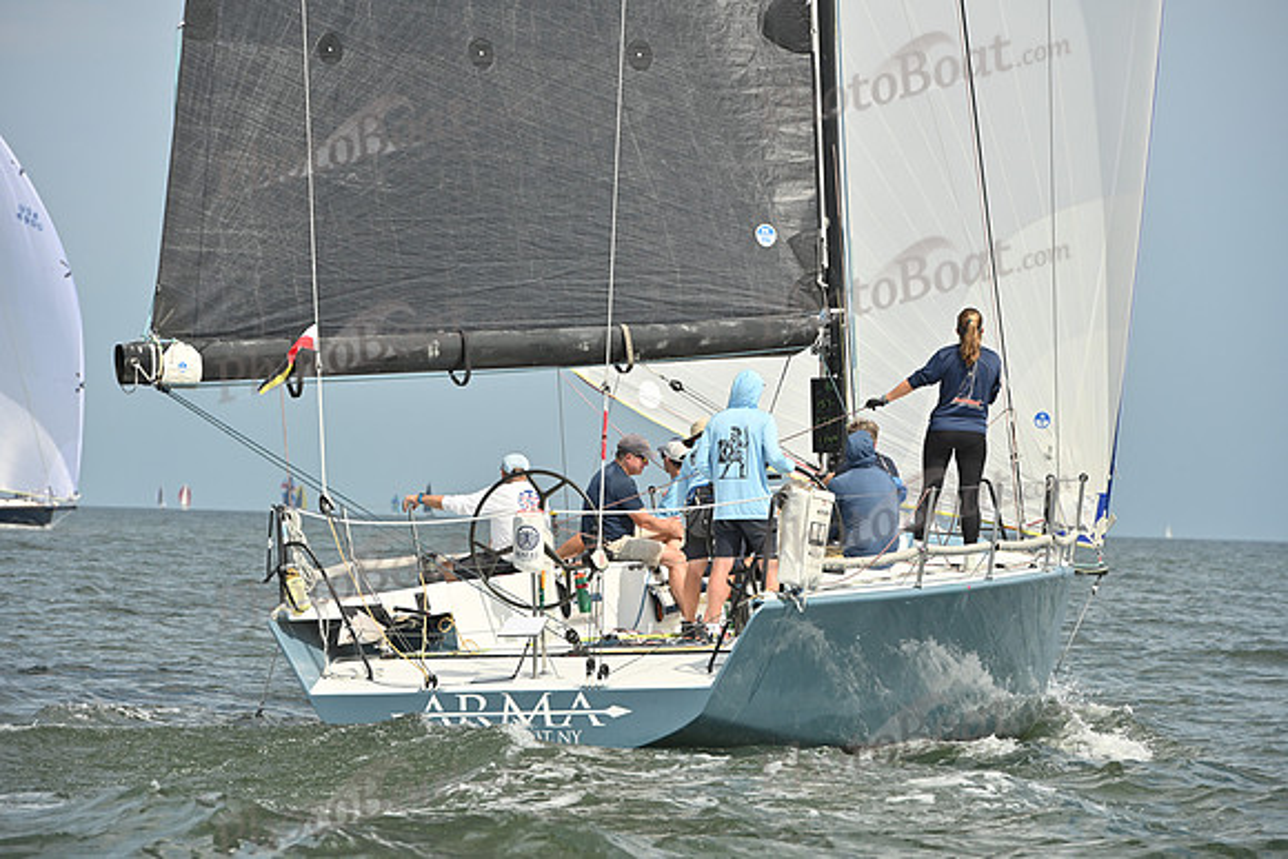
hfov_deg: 10.5
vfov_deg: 7.0
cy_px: 430
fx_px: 6978
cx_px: 644
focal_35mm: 195
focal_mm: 195
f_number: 9
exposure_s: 1/1600
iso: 320
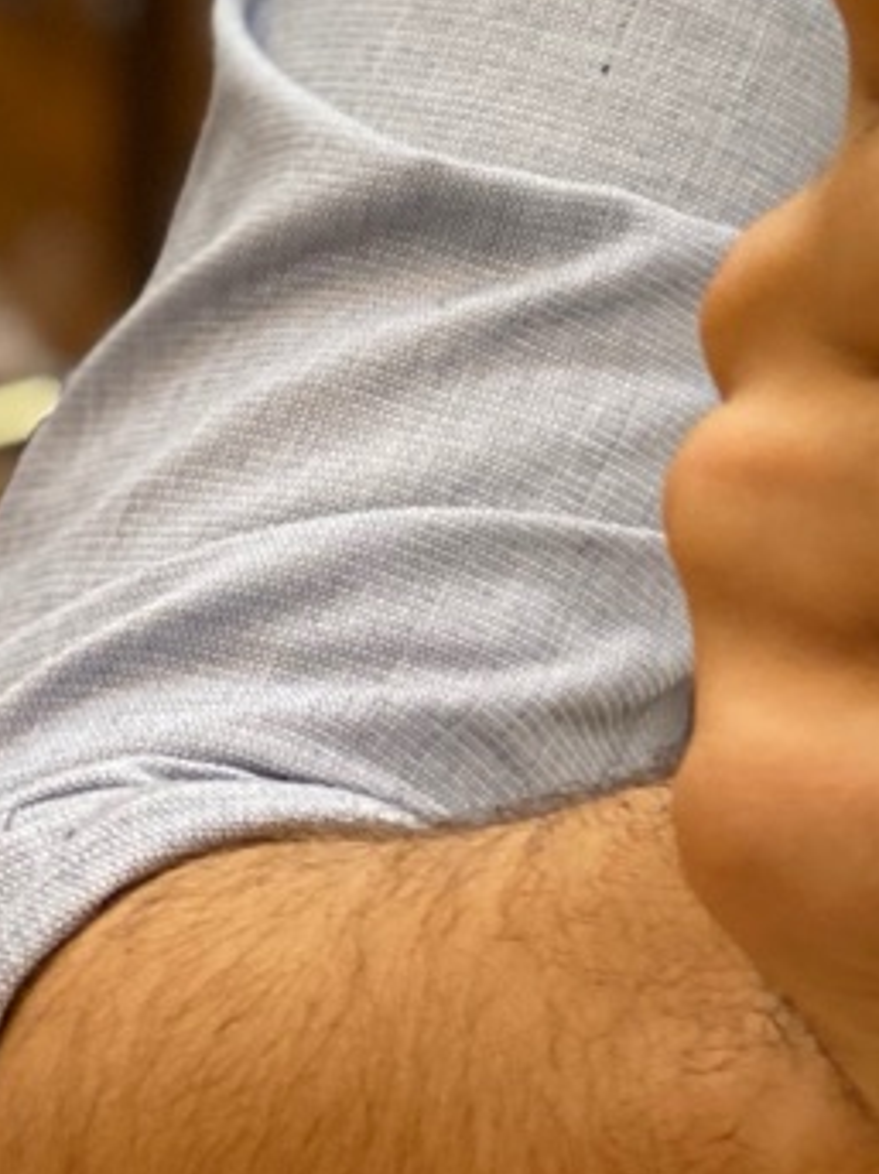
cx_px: 1467
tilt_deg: -17.6
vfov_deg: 10.4
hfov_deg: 7.9
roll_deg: -2.7
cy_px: -695
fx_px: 6166
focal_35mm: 182
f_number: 2
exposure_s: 1/30
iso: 125
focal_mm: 6
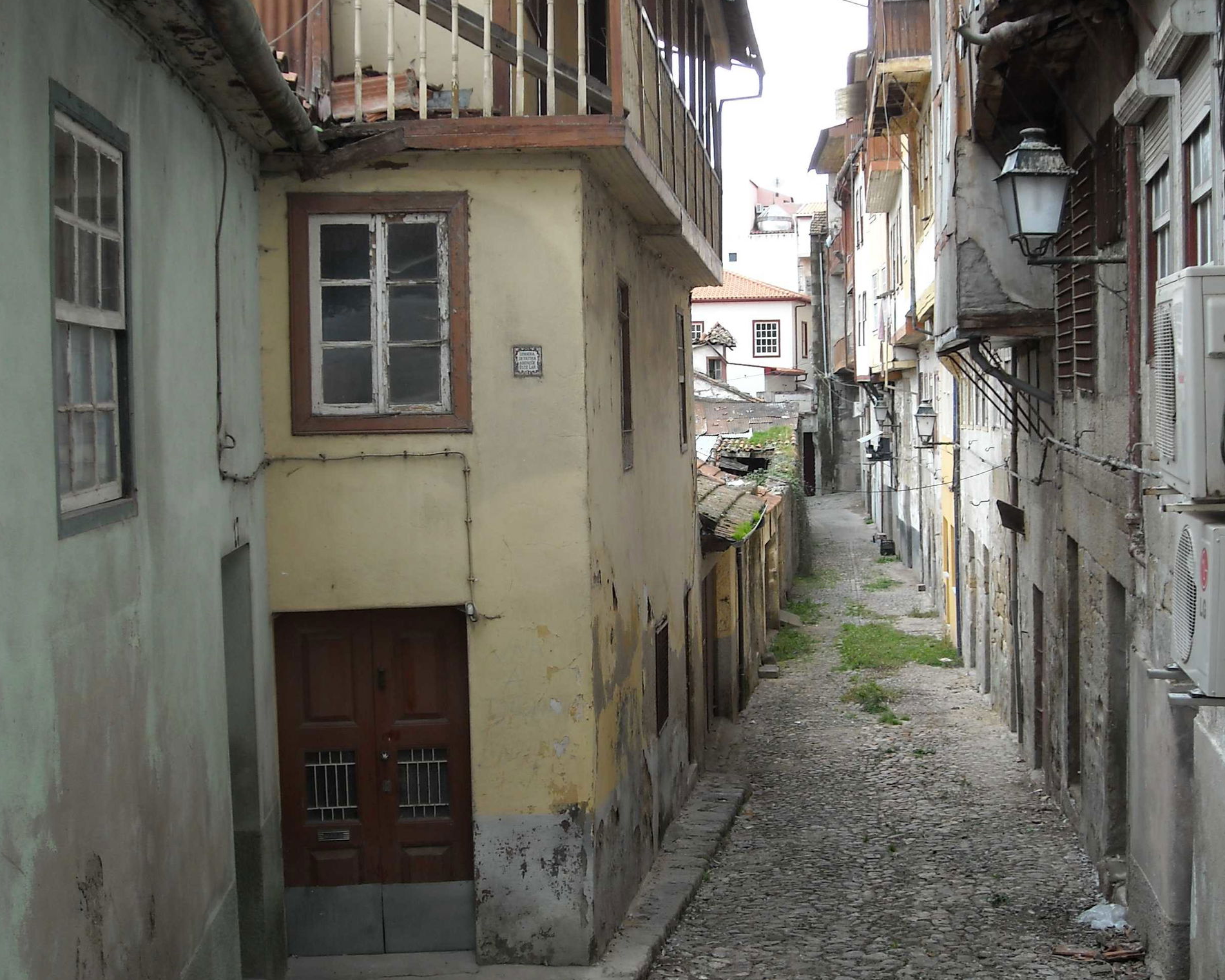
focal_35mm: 46
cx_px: 615
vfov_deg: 32.7
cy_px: 436
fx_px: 1668
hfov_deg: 40.3
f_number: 2.8
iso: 64
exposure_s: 1/76
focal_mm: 5.7
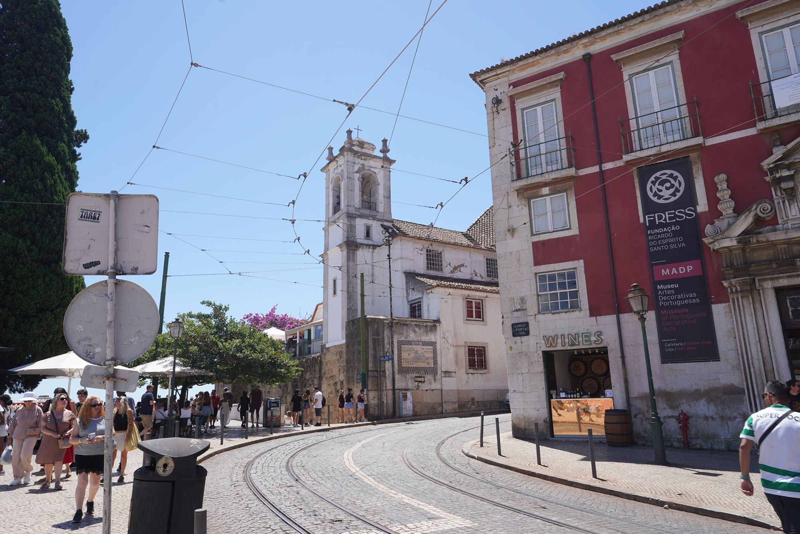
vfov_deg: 53.1
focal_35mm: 24
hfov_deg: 73.7
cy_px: 267
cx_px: 400
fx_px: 533
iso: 100
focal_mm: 24
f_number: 13
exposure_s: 1/100
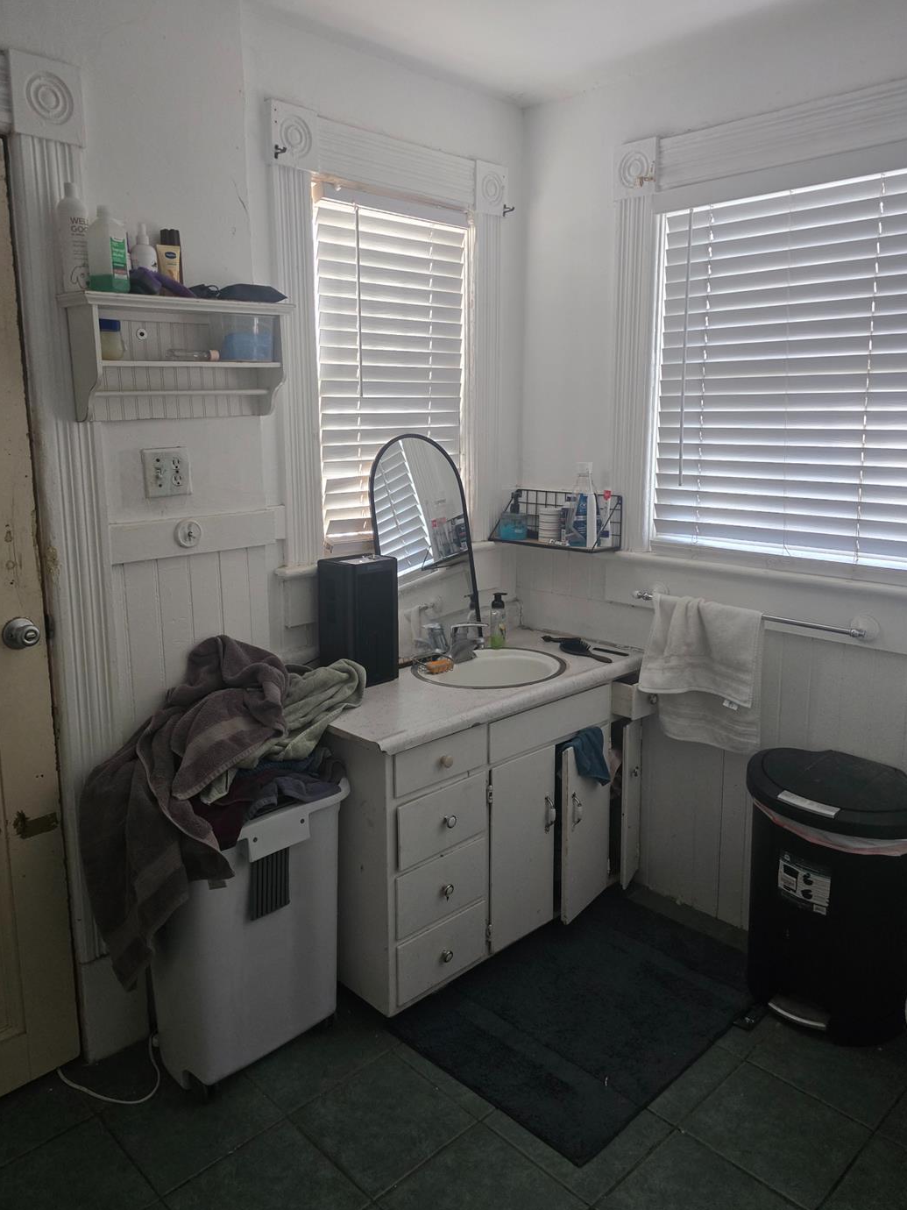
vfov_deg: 69.3
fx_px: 873
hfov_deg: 54.8
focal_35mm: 25
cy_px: 559
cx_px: 420
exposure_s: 1/120
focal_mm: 6.3
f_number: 1.7
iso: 640
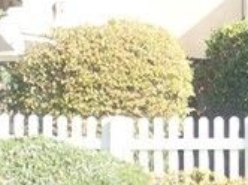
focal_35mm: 235
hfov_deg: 8.0
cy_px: 37
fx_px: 1681
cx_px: 532
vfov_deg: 6.3
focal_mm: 6.86
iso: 100
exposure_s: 1/200
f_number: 3.5
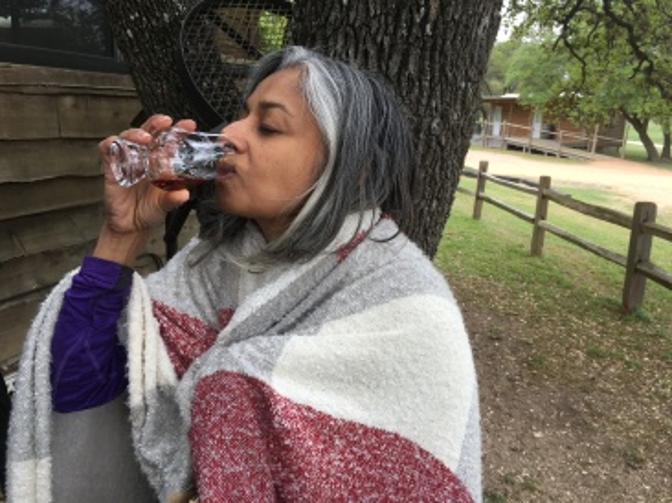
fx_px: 563
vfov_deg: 48.2
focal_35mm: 29
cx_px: 336
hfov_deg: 61.7
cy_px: 252
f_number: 2.2
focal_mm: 4.15
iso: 25
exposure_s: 1/255
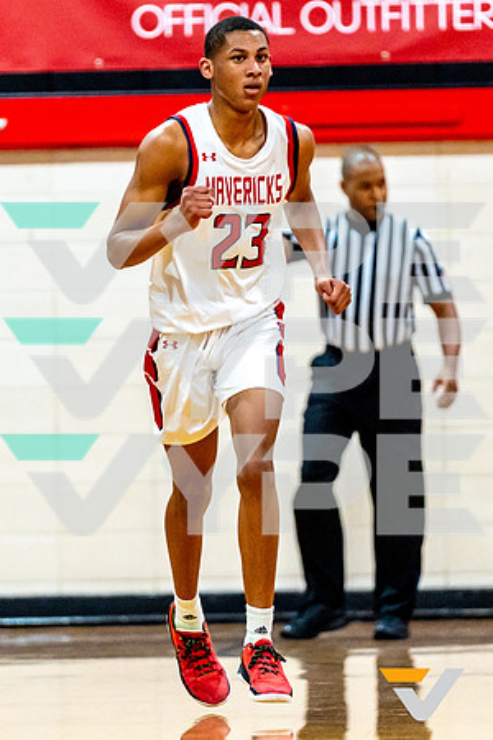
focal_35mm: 397
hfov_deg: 3.5
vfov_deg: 5.2
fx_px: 8149
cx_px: 236
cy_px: 354
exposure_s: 1/1250
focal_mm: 200
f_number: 2.8
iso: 3200
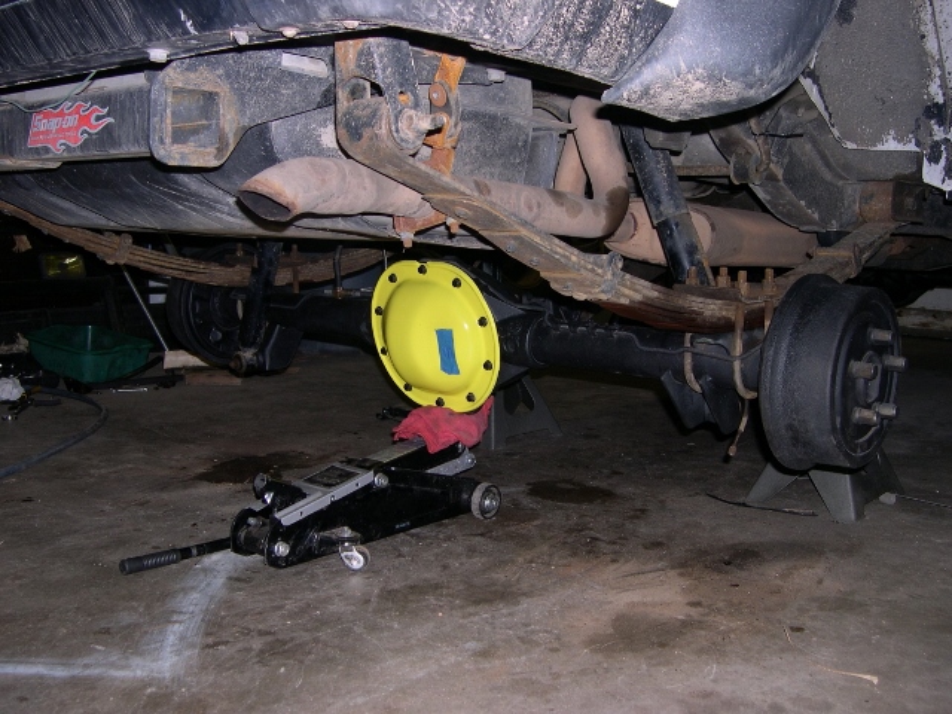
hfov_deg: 49.0
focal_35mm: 38
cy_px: 357
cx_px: 476
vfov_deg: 37.7
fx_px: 1045
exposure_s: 1/60
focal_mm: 8
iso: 112
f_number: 2.8
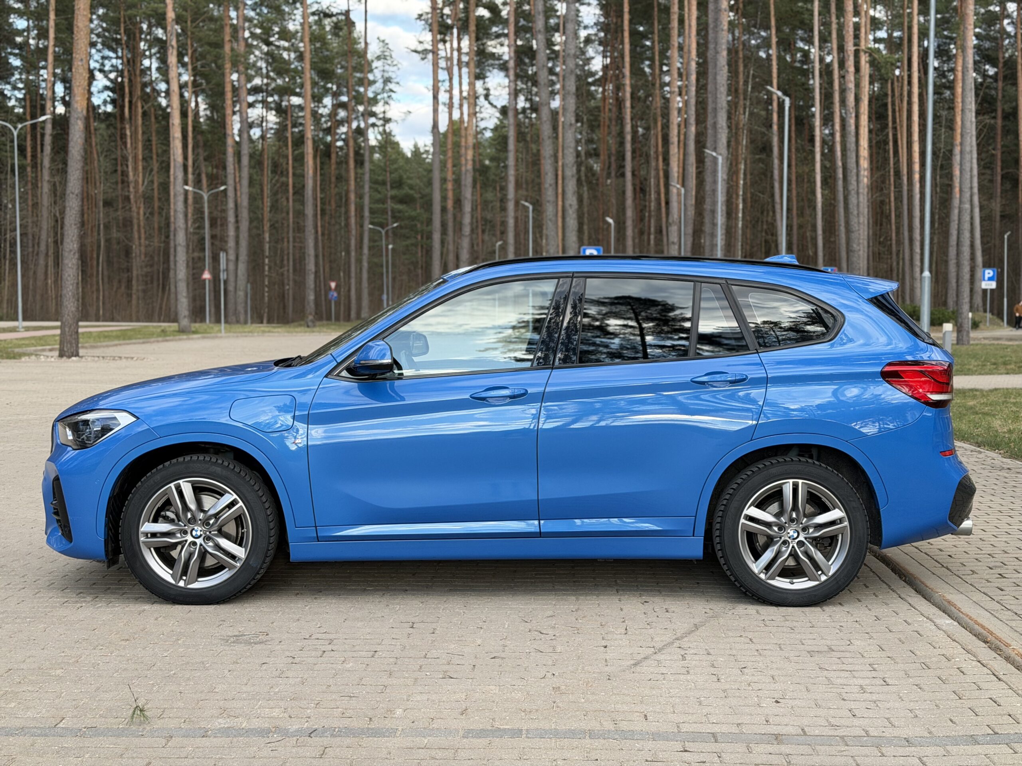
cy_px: 383
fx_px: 1417
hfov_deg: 39.7
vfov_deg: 30.3
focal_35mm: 48
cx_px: 511
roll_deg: -0.3
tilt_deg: -3.3
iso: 80
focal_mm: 6.76
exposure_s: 1/587
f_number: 1.78
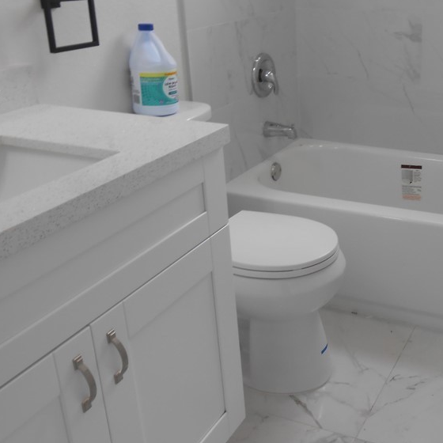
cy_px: 198
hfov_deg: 38.7
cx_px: 345
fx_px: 608
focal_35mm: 42
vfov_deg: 40.0
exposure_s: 1/30
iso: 80
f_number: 3.5
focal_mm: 4.6
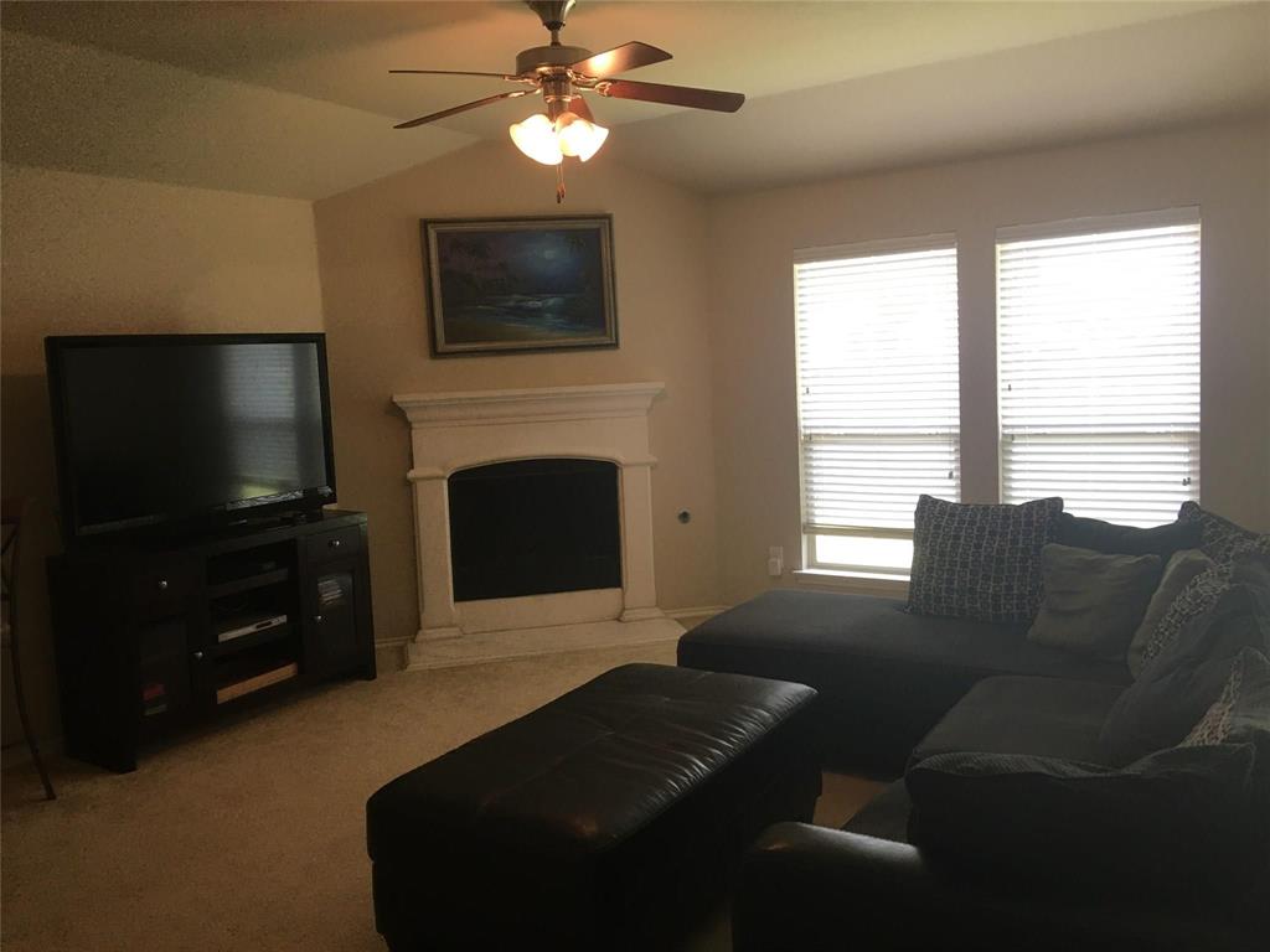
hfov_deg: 61.7
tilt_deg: -5.0
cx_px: 635
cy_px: 476
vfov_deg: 48.2
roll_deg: +3.1
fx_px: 1064
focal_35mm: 29
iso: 32
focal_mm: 4.15
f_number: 2.2
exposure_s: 1/30
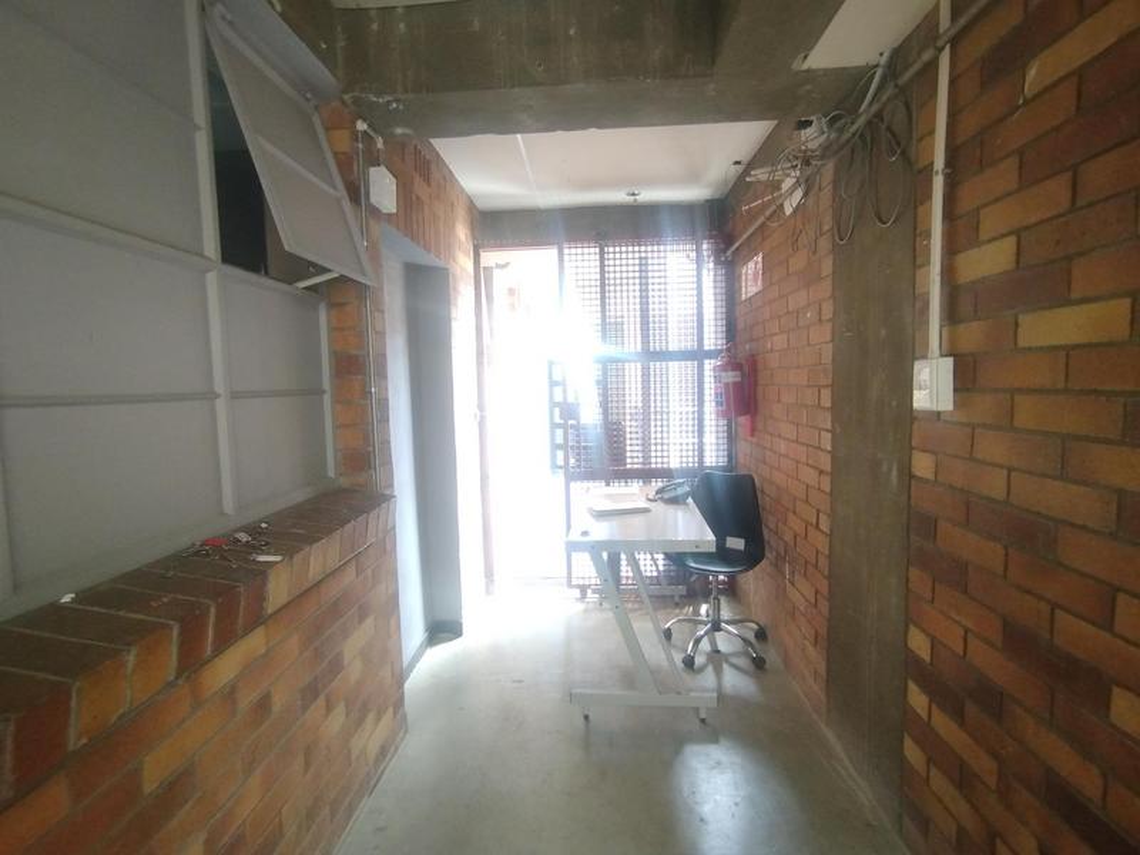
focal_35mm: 15
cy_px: 428
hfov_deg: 98.2
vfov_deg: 81.7
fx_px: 494
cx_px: 570
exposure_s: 1/25
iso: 320
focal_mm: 1.65
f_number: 2.2
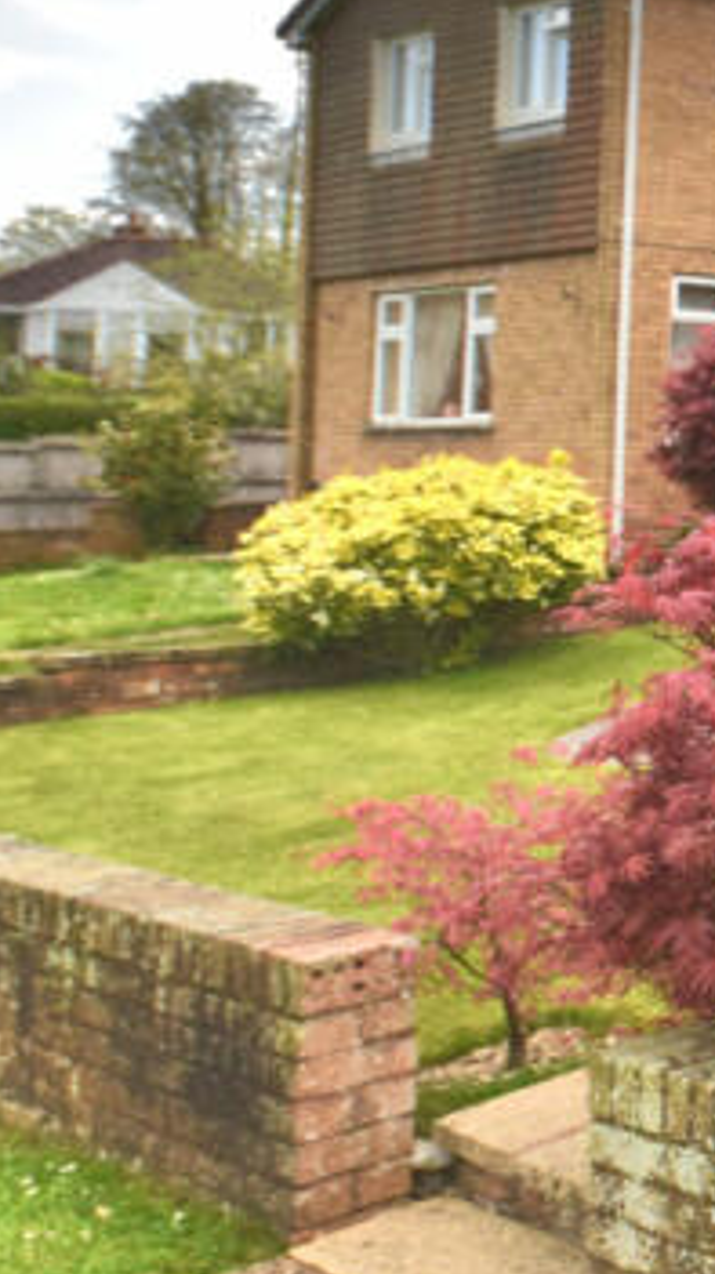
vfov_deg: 36.8
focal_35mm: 55
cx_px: 1728
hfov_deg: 14.3
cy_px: 292
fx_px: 1857
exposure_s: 1/160
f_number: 6.3
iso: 100
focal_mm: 12
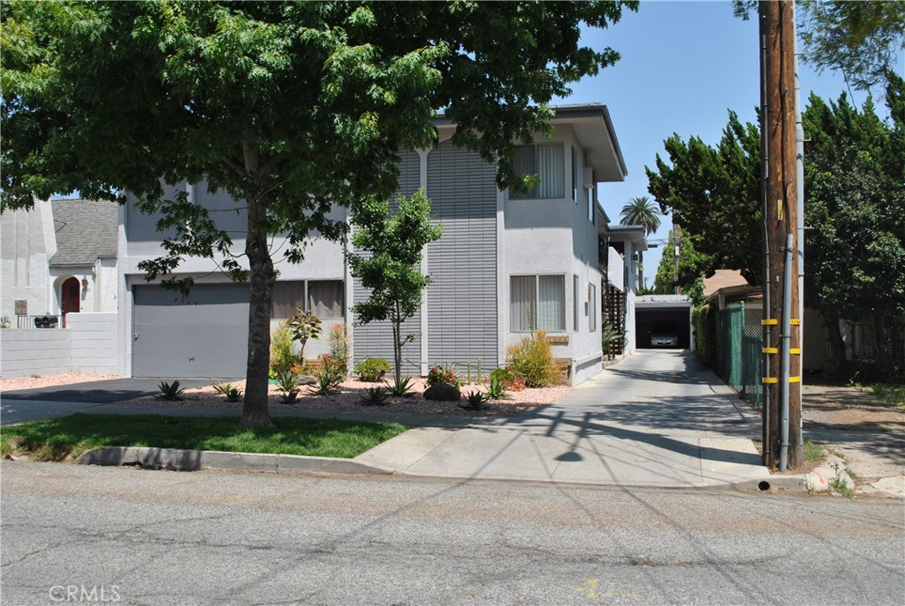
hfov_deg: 49.5
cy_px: 303
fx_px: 981
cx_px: 452
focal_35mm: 39
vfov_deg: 34.3
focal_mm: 26
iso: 100
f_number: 8
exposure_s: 1/250
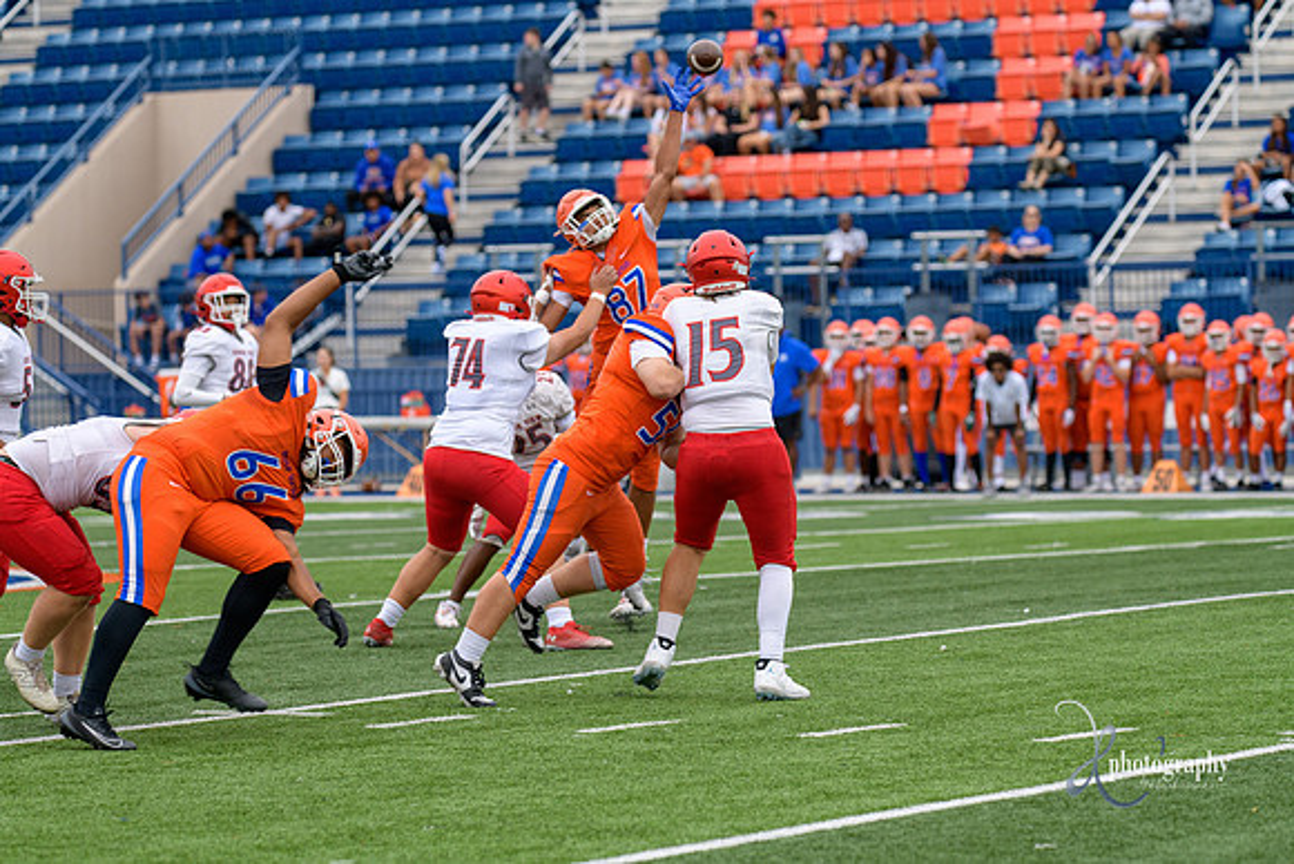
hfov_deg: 12.8
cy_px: 432
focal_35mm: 160
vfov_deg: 8.6
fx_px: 5752
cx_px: 647
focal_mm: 160
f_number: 3.5
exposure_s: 1/800
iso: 320
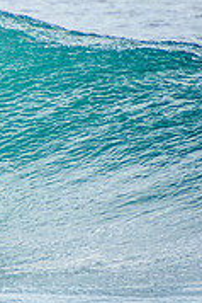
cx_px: -283
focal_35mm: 1953
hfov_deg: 0.7
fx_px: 16405
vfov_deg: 1.1
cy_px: 146
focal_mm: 400
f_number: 5.6
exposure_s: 1/2000
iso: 500
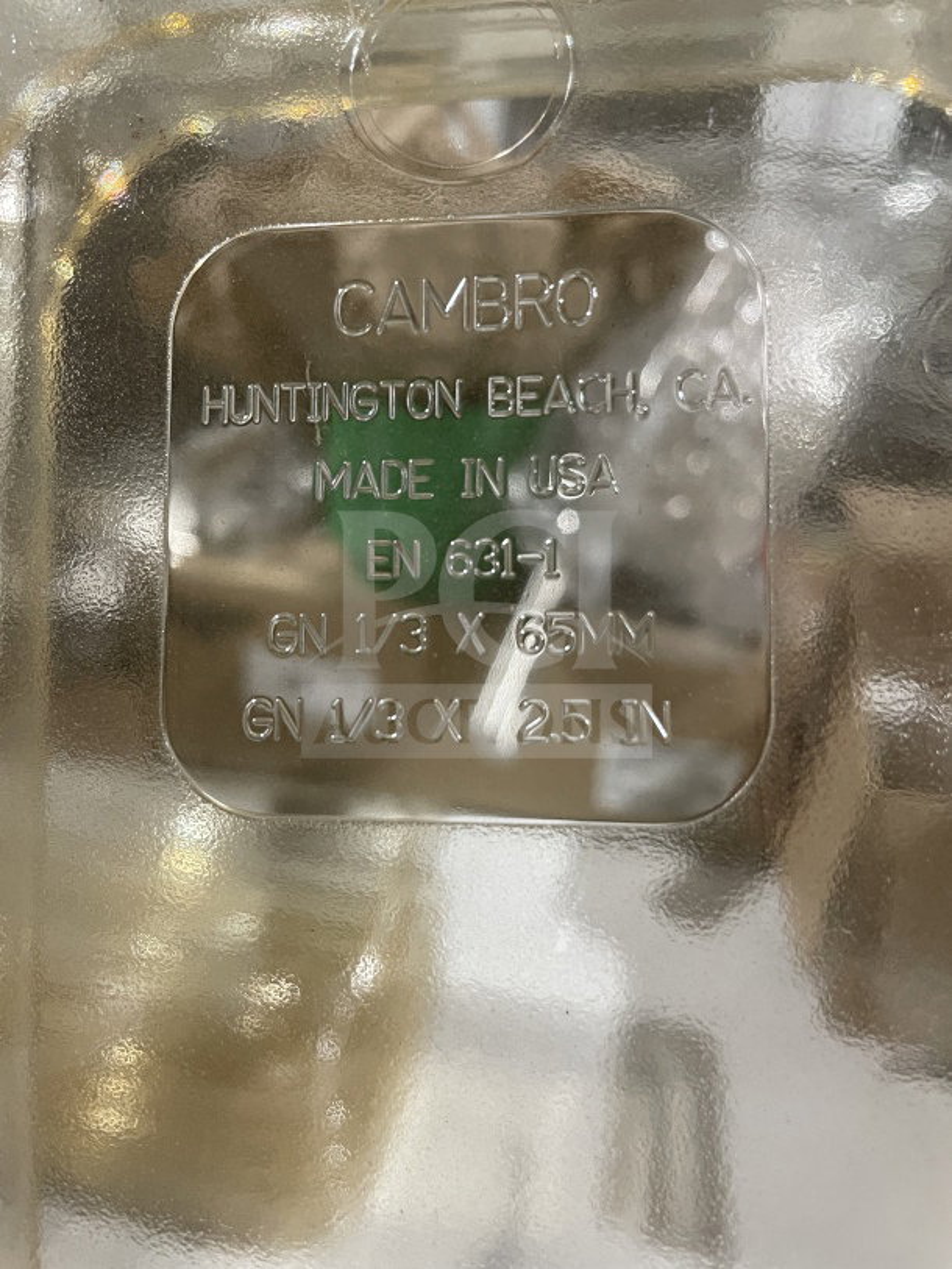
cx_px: 476
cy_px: 634
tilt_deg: -27.8
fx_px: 953
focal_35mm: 26
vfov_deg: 67.3
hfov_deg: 53.1
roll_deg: -2.2
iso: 200
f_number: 1.6
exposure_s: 1/60
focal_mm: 4.2
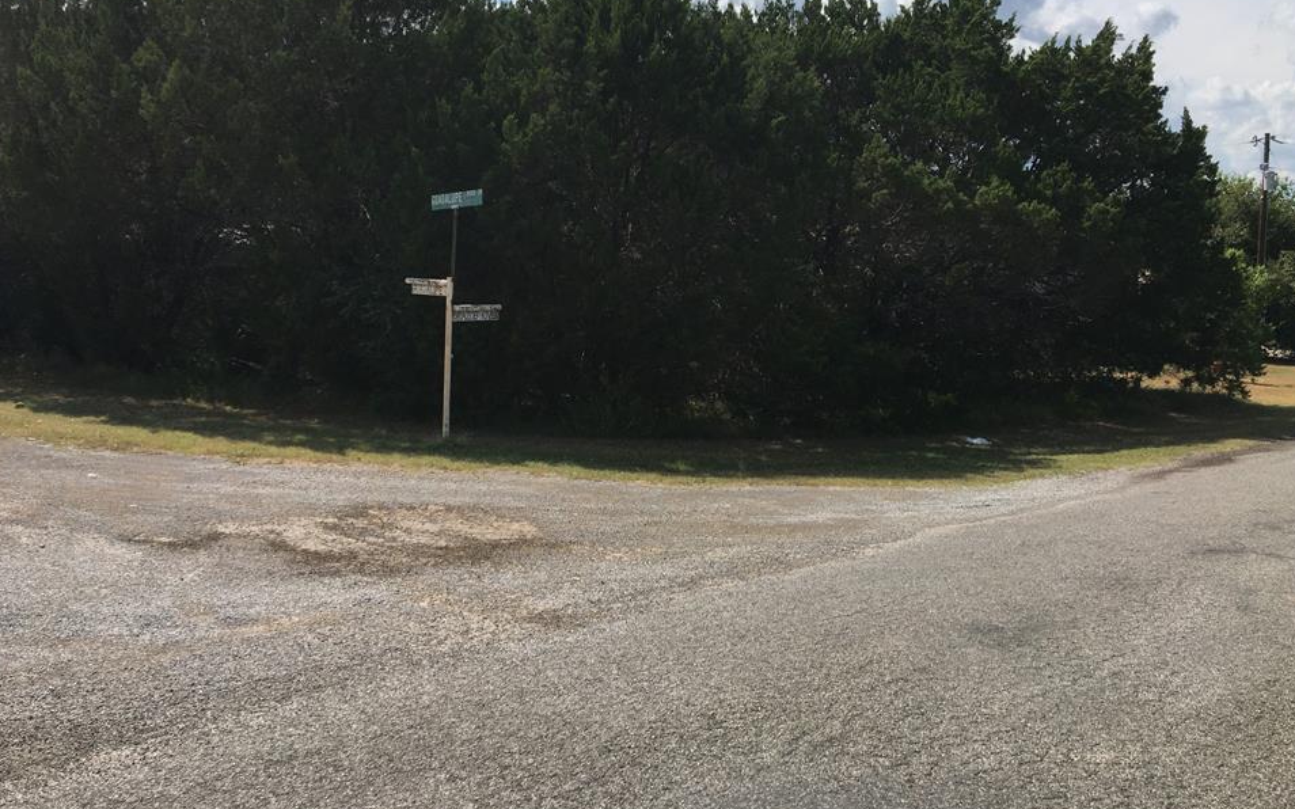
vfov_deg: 38.1
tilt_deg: -3.2
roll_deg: -0.6
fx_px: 1165
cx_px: 662
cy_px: 307
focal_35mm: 33
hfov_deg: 58.1
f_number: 2.2
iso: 25
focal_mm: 4.15
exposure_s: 1/2198
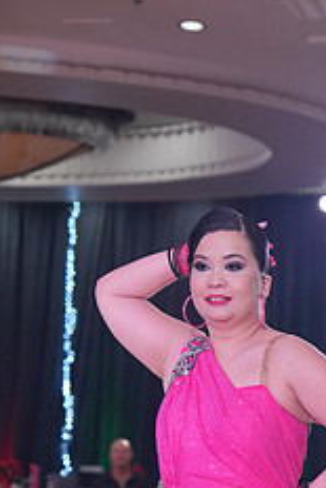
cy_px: 593
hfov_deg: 7.8
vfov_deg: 11.5
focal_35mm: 175
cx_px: 369
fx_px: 2373
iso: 1600
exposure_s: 1/500
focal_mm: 70
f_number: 4
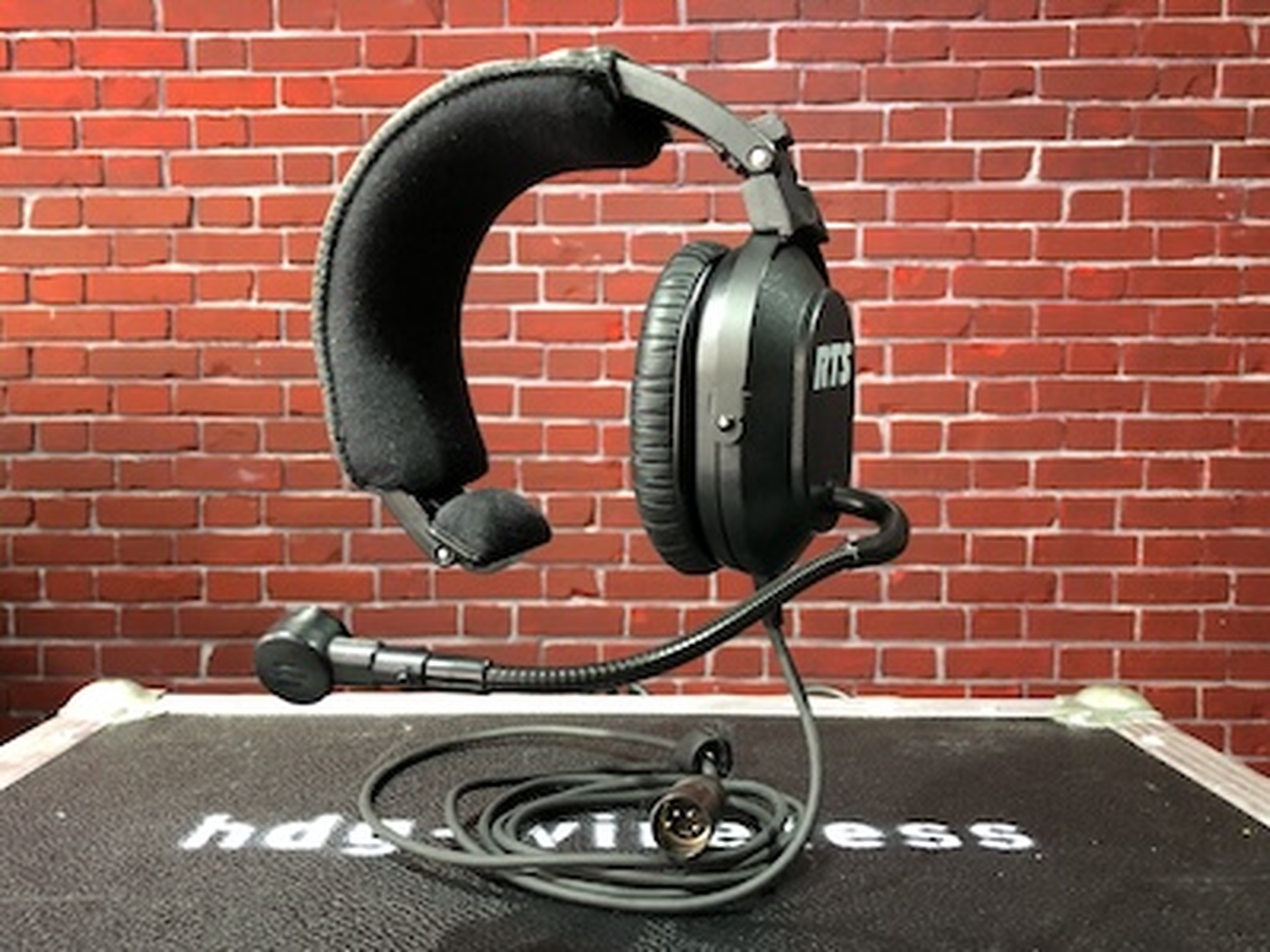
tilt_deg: -3.5
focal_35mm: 28
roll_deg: +0.2
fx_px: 1027
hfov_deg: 63.4
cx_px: 635
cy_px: 476
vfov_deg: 49.7
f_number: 1.8
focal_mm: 3.99
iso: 100
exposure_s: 1/6
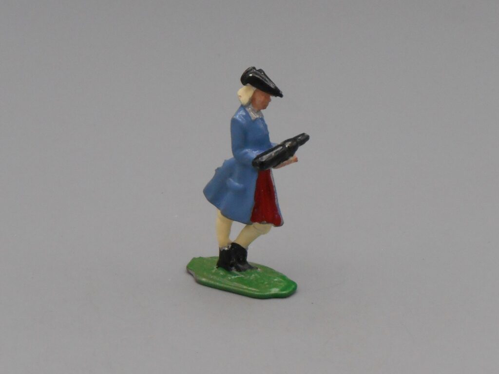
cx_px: 250
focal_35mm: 105
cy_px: 187
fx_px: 1514
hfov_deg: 18.7
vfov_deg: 14.1
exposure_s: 1/250
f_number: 5.1
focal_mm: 18.8
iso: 250
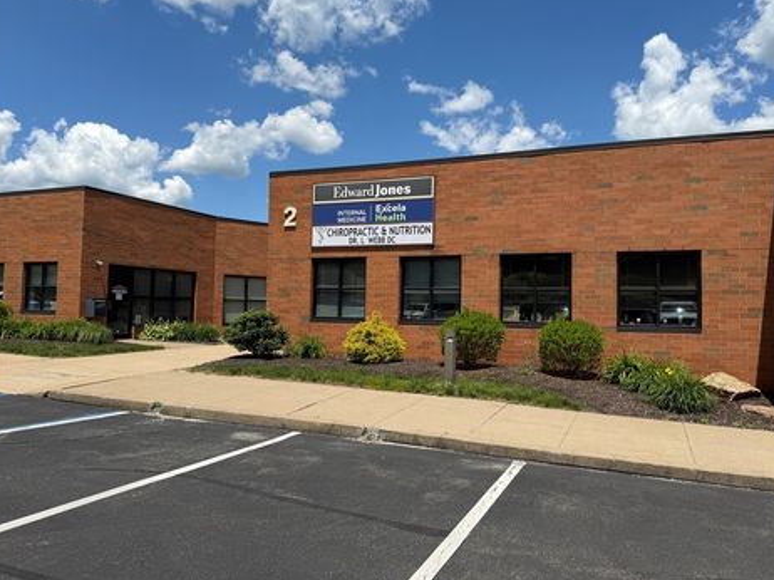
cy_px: 282
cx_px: 404
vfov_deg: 53.0
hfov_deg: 67.3
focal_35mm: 26
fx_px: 581
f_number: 1.78
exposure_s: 1/6173
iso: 80
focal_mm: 6.76
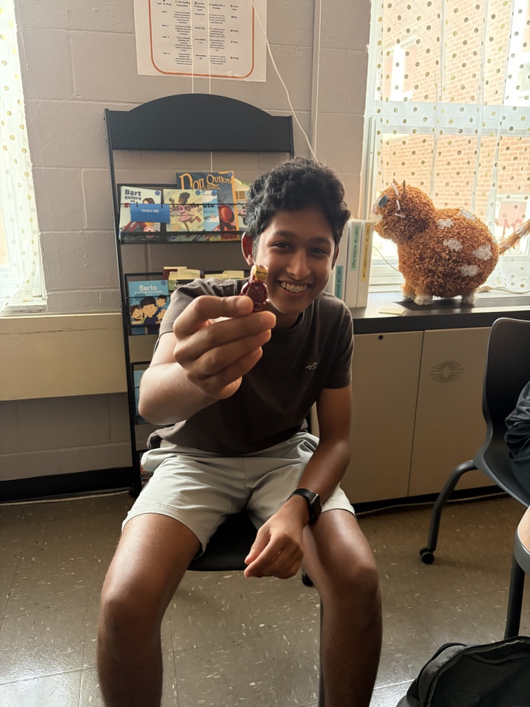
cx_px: 265
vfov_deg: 67.3
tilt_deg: -17.0
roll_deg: -0.2
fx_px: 531
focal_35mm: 26
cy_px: 354
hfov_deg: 53.1
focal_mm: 5.96
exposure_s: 1/60
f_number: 1.6
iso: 400
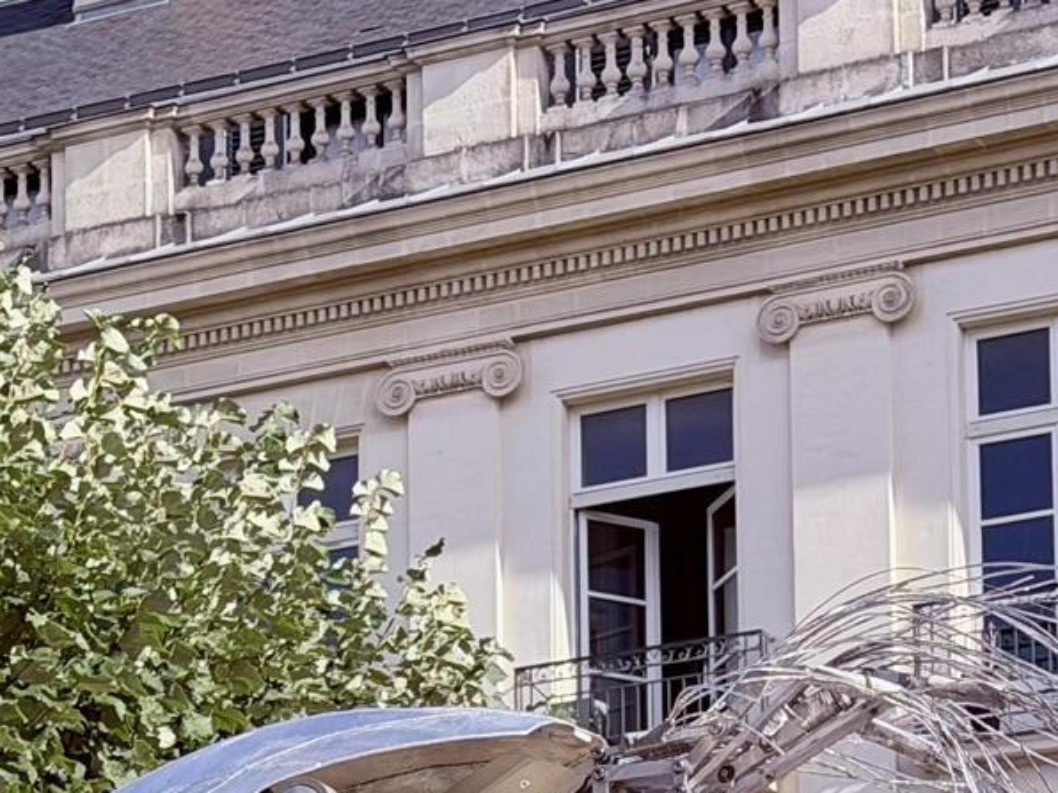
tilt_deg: +10.7
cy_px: 1171
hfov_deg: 12.1
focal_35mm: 161
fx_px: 4921
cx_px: -48
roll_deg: -0.2
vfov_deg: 9.0
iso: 80
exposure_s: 1/2762
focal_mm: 6.76
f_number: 1.78
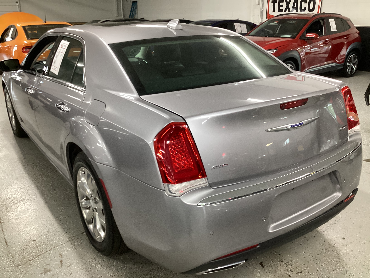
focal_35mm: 31
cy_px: 139
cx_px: 185
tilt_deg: -20.9
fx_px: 331
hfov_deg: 58.4
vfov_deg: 45.4
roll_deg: -0.3
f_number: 2.4
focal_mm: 3.3
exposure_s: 1/50
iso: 250
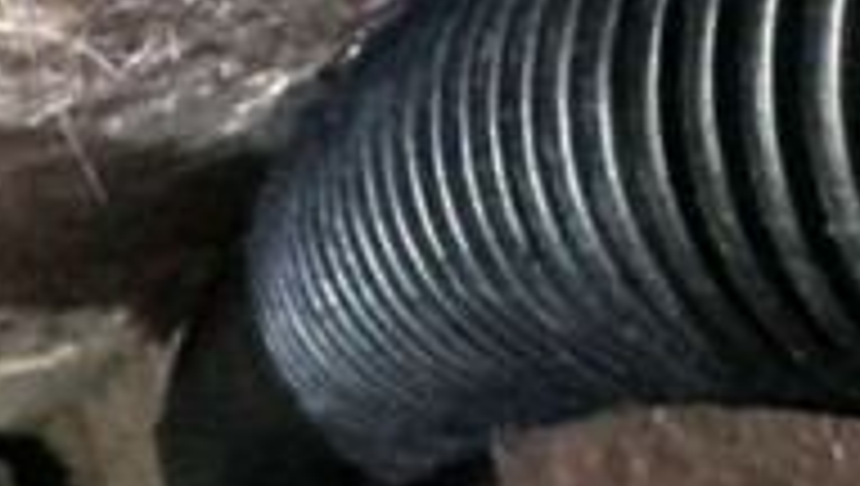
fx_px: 1781
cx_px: 133
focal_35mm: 78
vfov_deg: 15.2
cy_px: 529
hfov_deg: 26.5
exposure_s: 1/2105
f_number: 1.8
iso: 32
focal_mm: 4.2
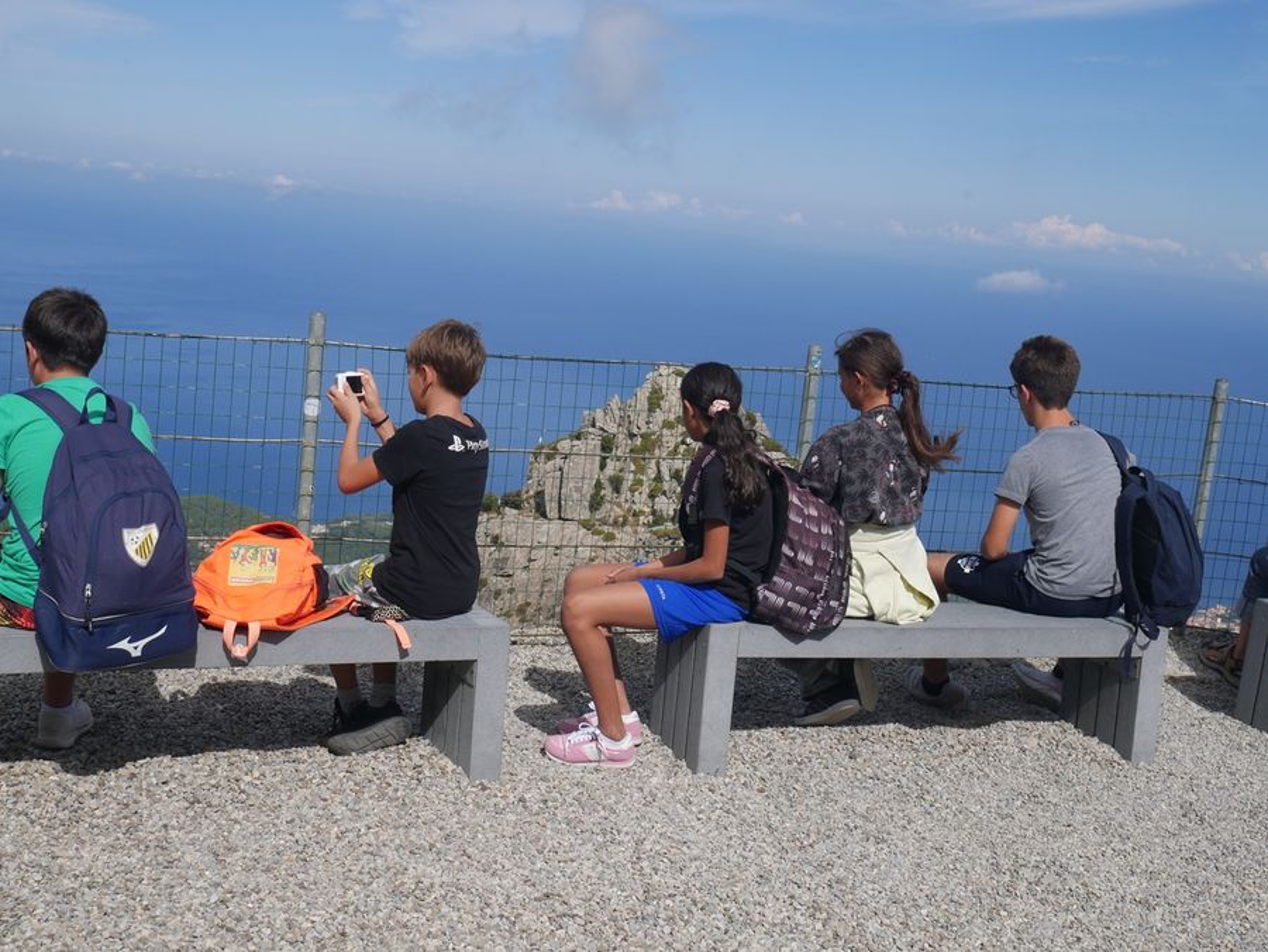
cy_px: 476
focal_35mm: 44
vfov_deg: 32.9
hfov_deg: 42.9
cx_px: 634
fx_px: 1613
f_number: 10
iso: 200
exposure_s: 1/500
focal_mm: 22
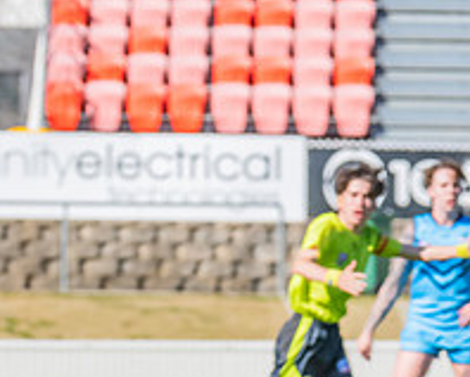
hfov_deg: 2.1
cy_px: 317
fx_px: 12844
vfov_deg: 1.7
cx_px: -225
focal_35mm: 922
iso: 800
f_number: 11
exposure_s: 1/1250
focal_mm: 250
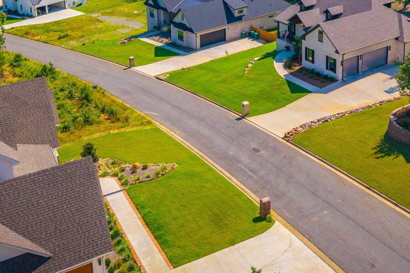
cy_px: -19
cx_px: 275
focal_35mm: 49
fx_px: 558
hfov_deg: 39.8
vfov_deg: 25.7
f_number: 1.8
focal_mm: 8.67
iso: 100
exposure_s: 1/3200
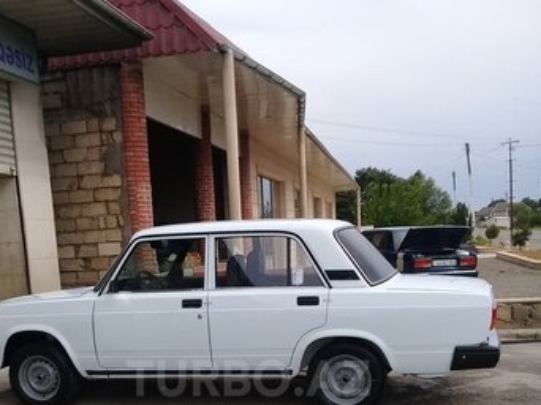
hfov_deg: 42.1
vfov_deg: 30.5
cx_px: 248
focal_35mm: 45
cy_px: 378
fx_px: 703
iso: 50
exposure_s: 1/917
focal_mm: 3.3
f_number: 2.2
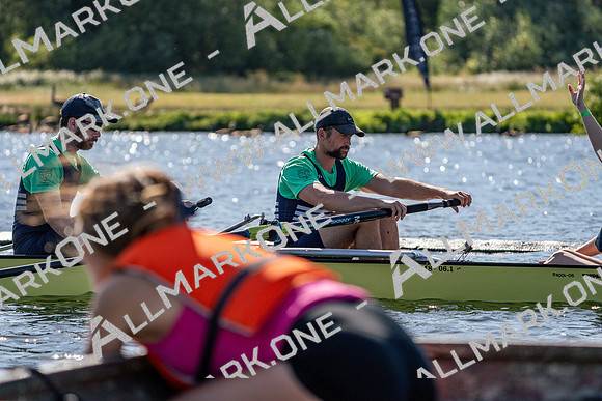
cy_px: 200
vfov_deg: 5.5
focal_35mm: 250
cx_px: 301
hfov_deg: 8.2
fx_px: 4181
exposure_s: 1/2000
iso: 320
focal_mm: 250
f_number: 5.6
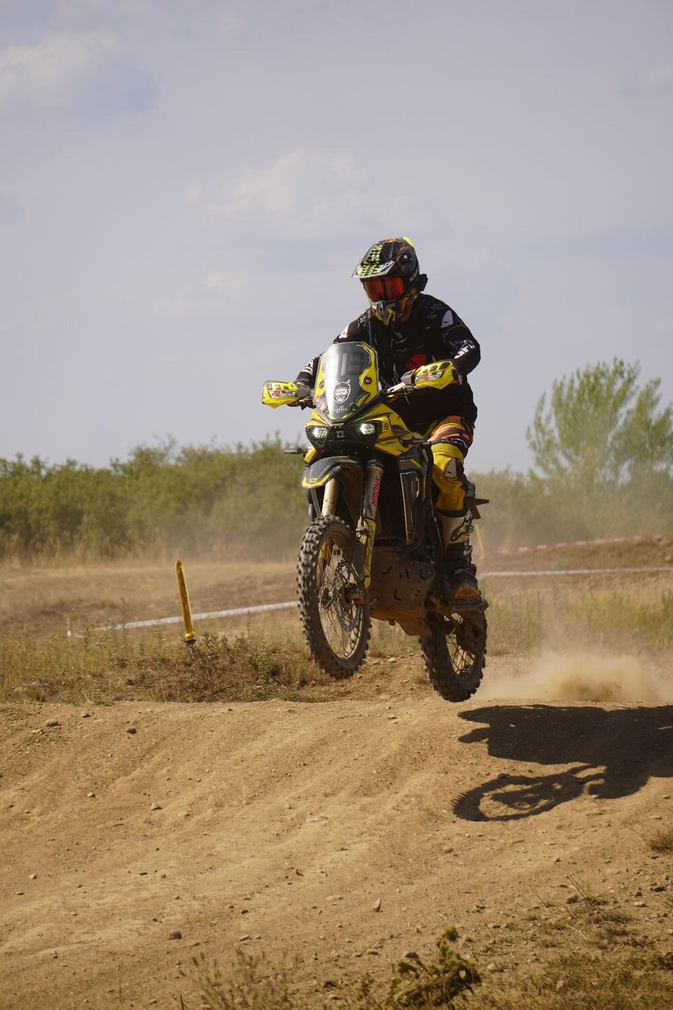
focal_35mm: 208
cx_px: 336
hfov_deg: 6.6
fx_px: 5846
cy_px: 505
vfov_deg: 9.9
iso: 100
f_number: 5.6
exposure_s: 1/800
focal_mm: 139
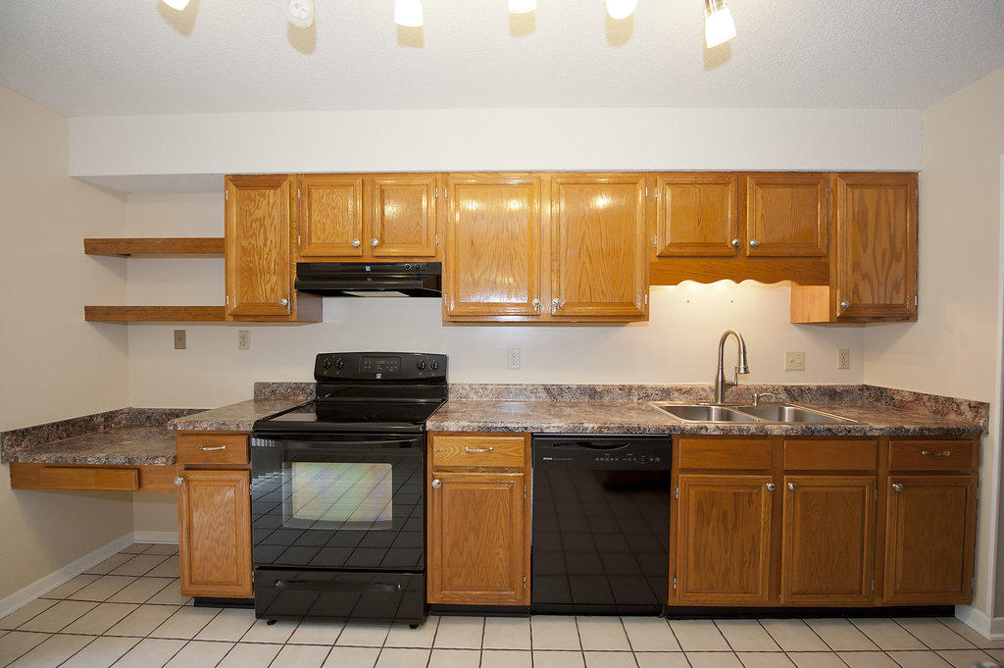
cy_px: 334
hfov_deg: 104.3
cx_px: 502
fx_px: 390
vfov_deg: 81.1
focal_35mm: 14
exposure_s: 1/160
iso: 1000
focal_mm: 14
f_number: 4.5
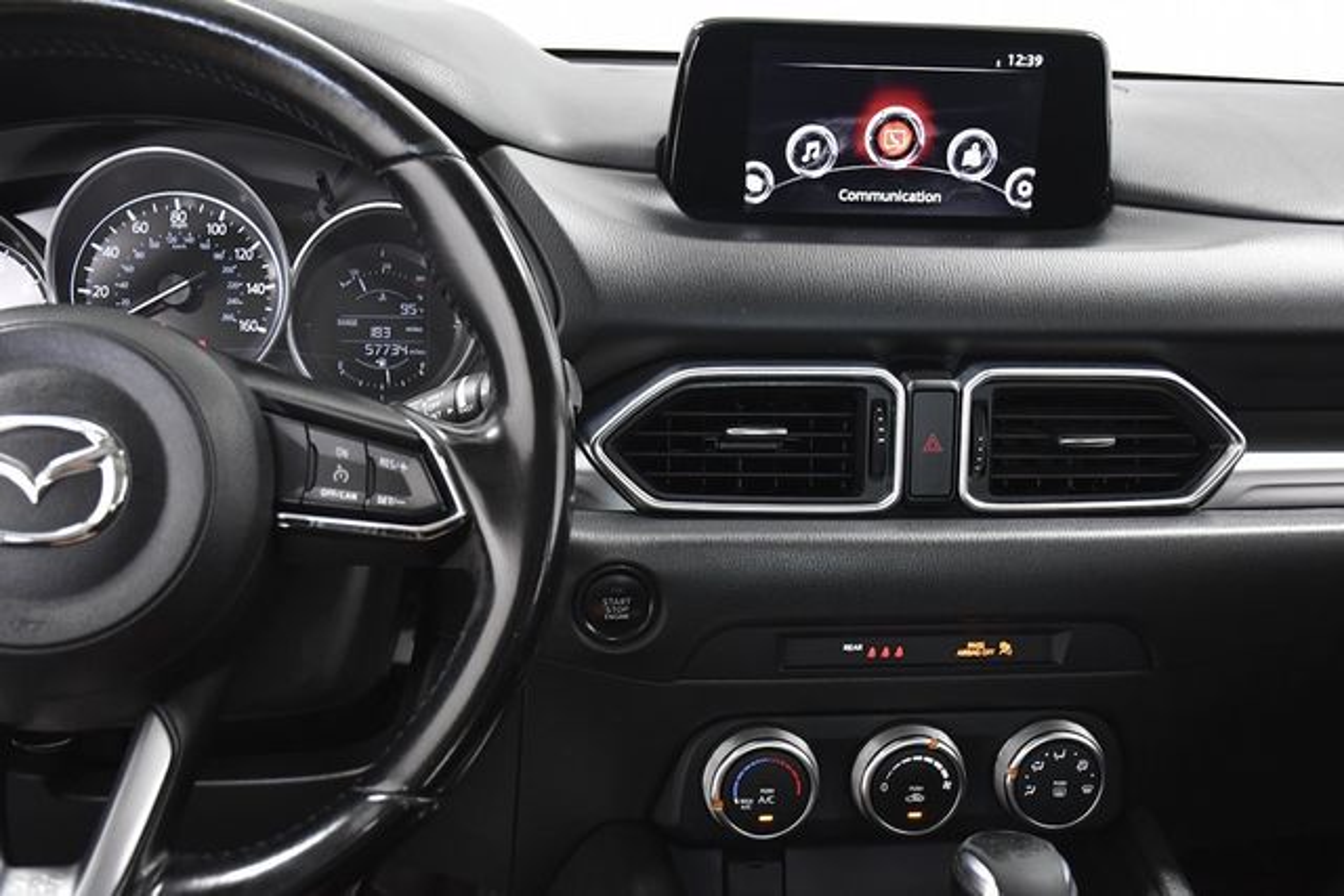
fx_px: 1494
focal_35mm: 40
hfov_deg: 48.4
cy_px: 448
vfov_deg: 33.4
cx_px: 672
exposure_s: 1/160
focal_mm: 27
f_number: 4.5
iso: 2500
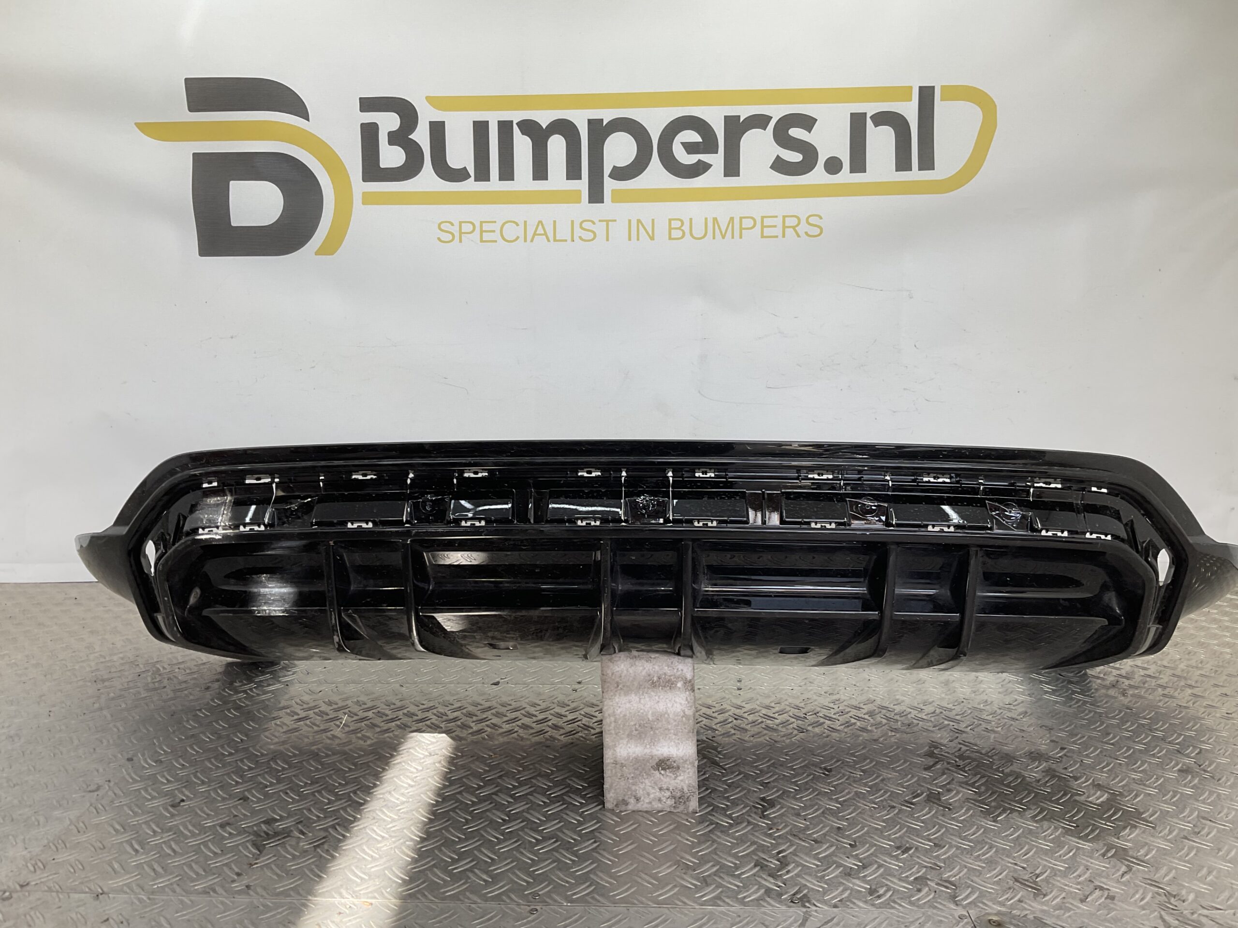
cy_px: 464
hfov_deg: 61.7
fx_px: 1037
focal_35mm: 29
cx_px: 619
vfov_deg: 48.2
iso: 16
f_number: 1.8
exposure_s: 1/155
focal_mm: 3
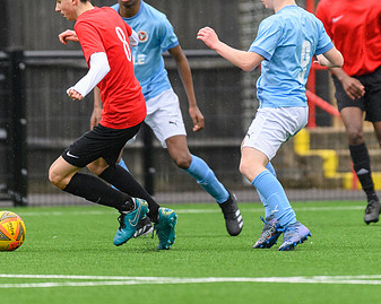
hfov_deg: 1.9
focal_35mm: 1006
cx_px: 278
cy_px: 81
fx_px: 11334
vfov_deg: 1.5
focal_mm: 400
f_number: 2.8
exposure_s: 1/2000
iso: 2000
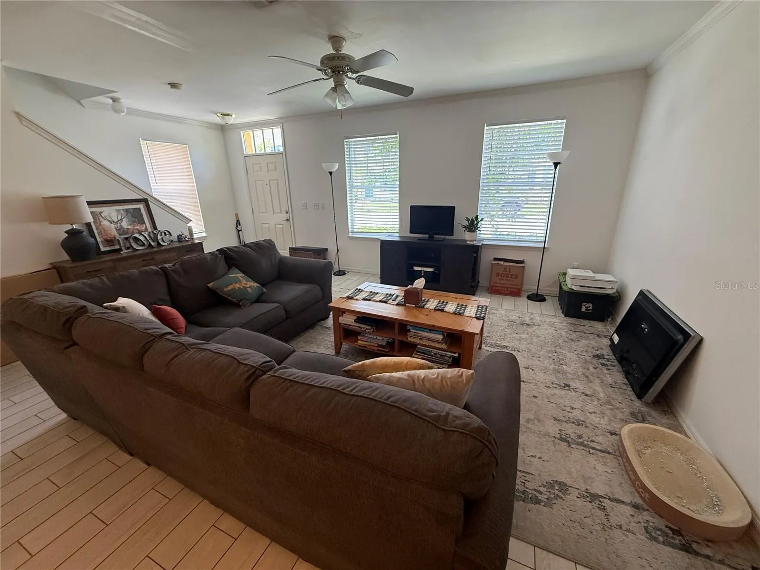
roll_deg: +1.8
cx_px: 380
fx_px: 307
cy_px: 285
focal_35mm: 14
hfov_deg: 102.1
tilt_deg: -18.4
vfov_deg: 85.7
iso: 200
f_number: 2.2
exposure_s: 1/120
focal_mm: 2.22
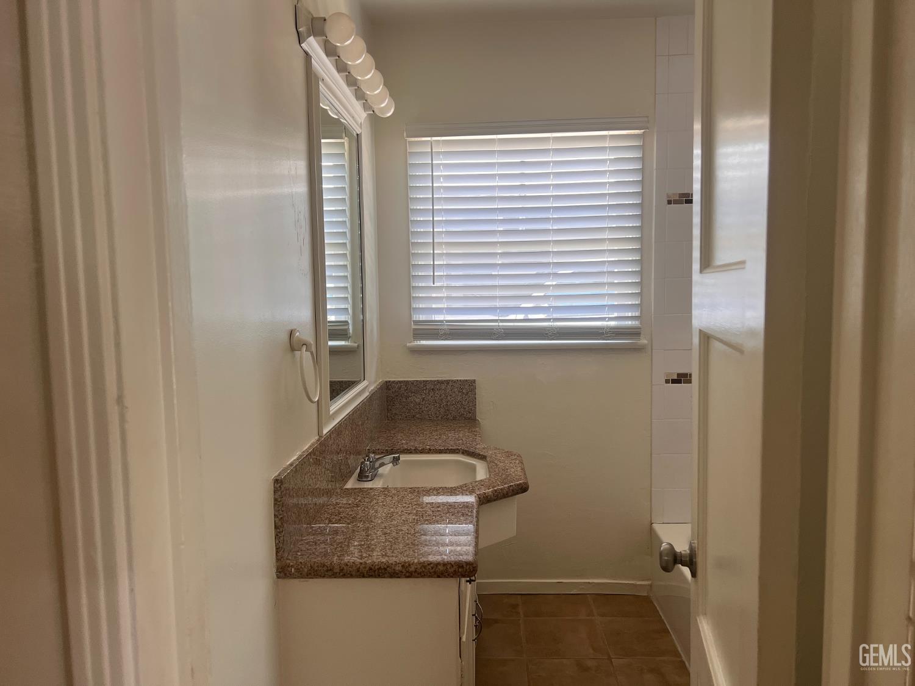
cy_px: 343
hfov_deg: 67.3
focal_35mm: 26
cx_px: 458
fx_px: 687
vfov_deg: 53.1
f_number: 1.5
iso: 100
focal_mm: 5.7
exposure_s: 1/120
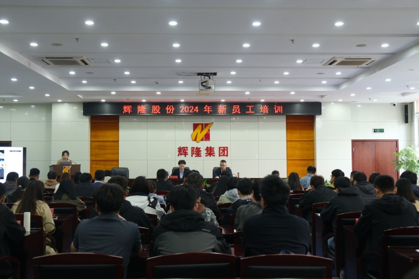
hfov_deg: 48.4
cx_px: 210
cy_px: 140
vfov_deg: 33.4
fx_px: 466
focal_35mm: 40
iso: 1600
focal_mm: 26.6
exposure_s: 1/40
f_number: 4.2
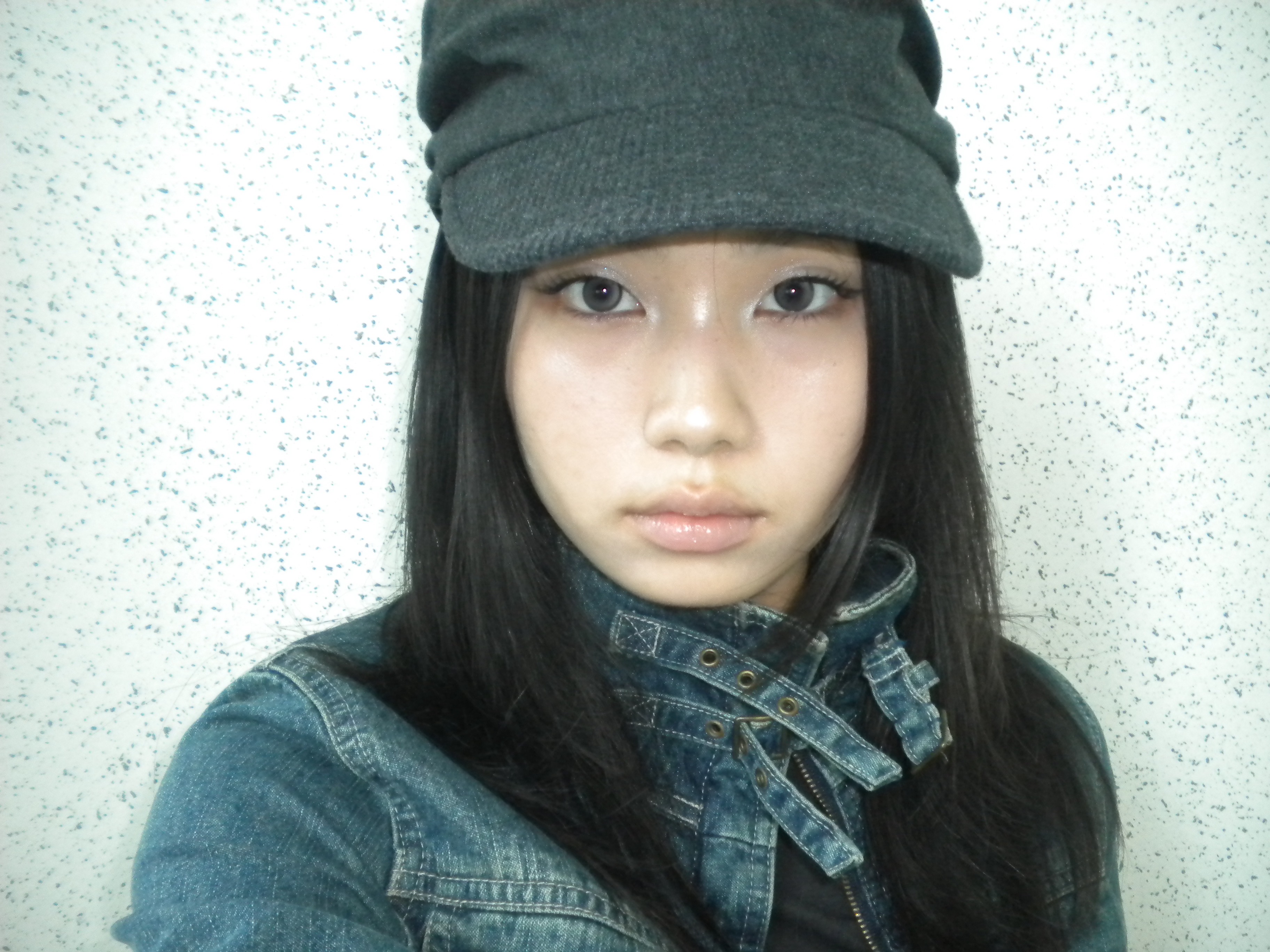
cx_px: 635
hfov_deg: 52.6
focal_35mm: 35
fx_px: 1284
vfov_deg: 40.7
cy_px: 476
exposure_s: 1/35.4
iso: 400
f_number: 3.1
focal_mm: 6.3
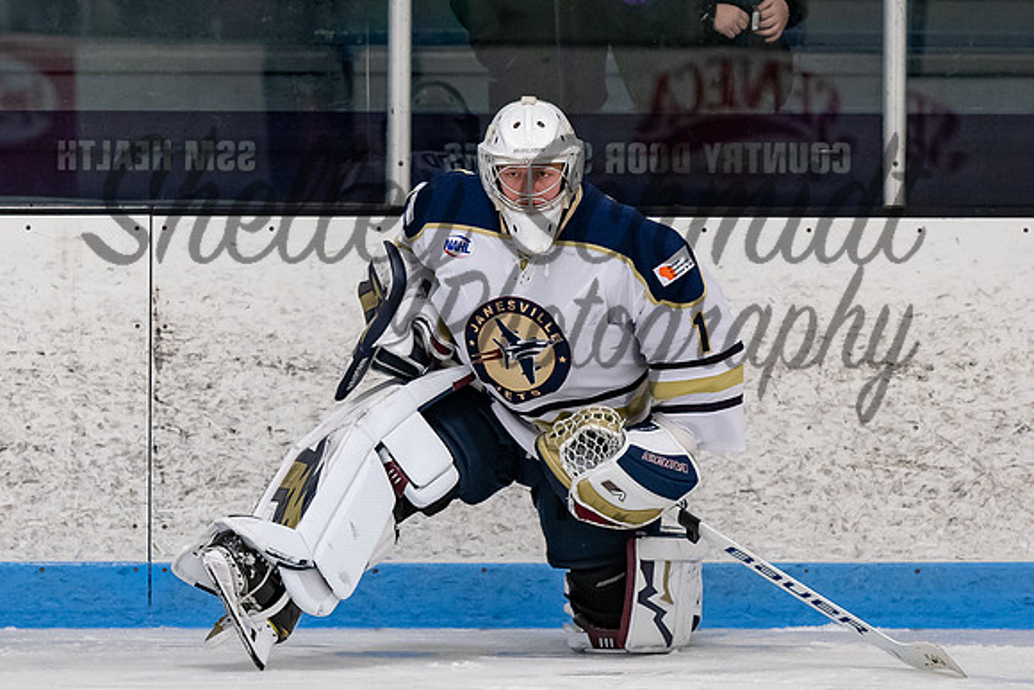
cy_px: 212
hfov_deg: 5.4
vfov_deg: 3.6
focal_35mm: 379
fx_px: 10900
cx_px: 487
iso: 2000
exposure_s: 1/800
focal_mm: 180
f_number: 3.2
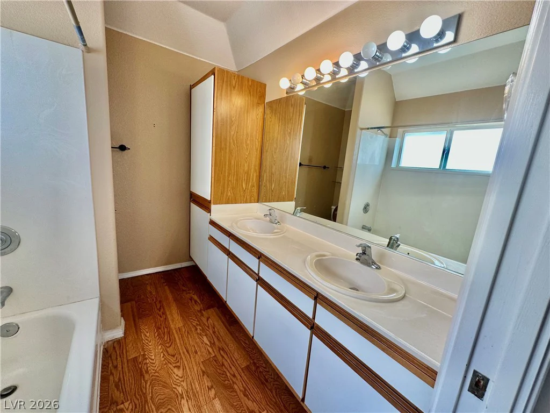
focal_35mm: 14
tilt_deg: -12.0
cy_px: 206
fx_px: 222
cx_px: 275
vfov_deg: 85.7
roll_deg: -4.9
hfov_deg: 102.1
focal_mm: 2.22
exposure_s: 1/120
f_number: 2.2
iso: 80
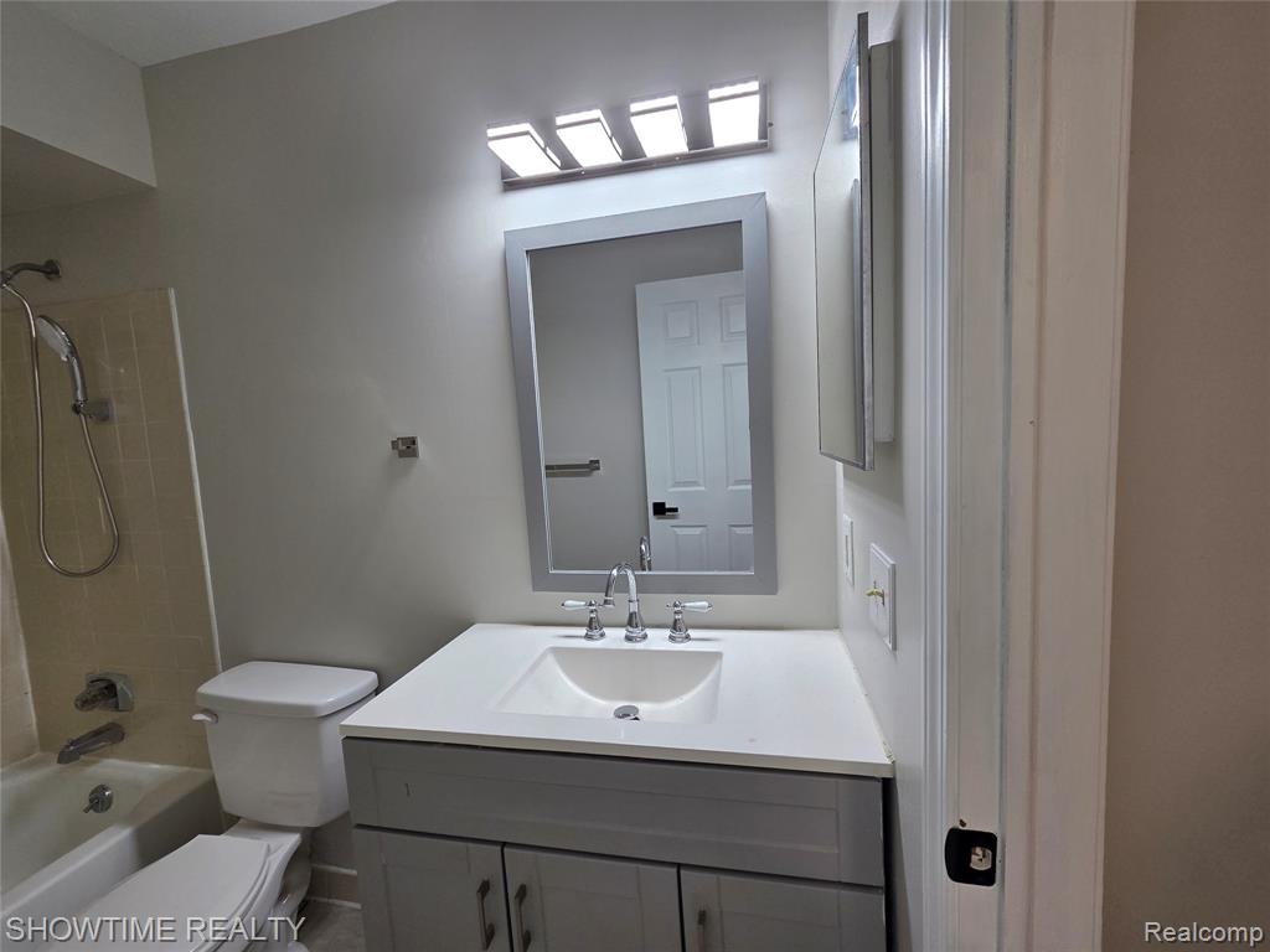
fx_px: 477
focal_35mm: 13
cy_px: 476
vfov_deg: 89.9
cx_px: 635
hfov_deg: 106.2
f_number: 2.2
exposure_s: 1/120
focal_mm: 2.2
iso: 100
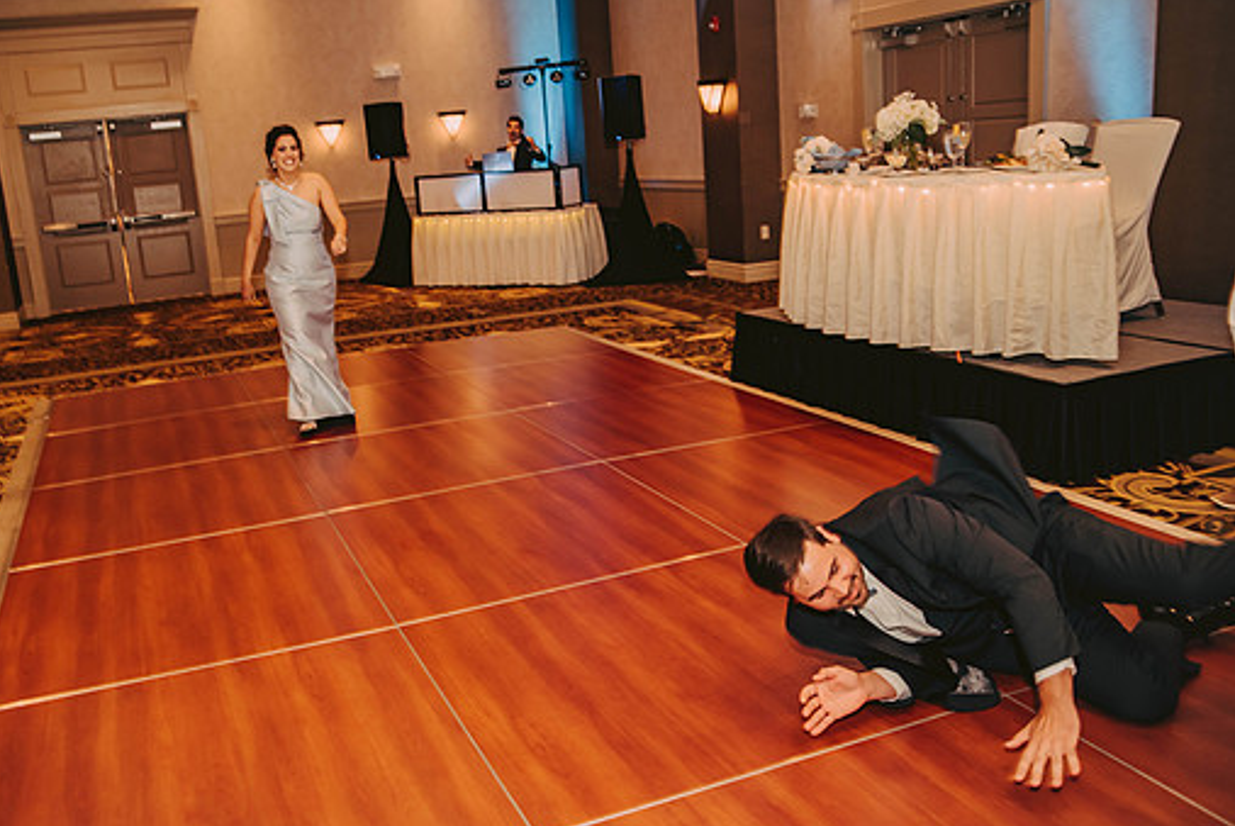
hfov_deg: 58.4
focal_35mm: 32
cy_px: 406
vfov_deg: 41.2
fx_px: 1099
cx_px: 531
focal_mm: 28
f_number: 2.8
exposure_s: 1/60
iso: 500
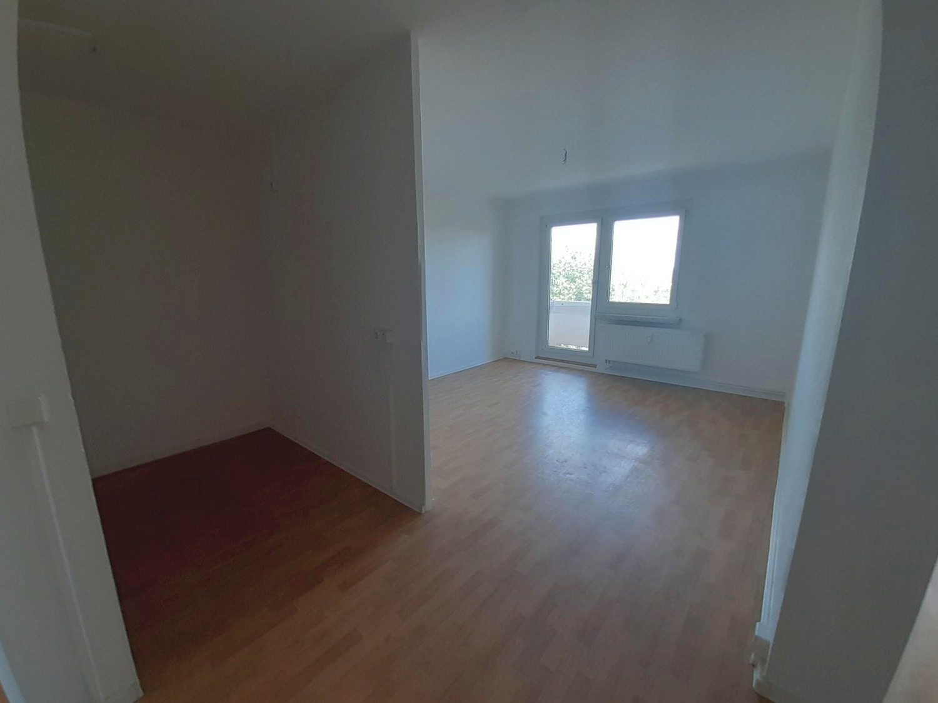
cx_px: 469
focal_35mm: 13
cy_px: 352
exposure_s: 1/40
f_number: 2.2
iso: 80
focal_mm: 1.13
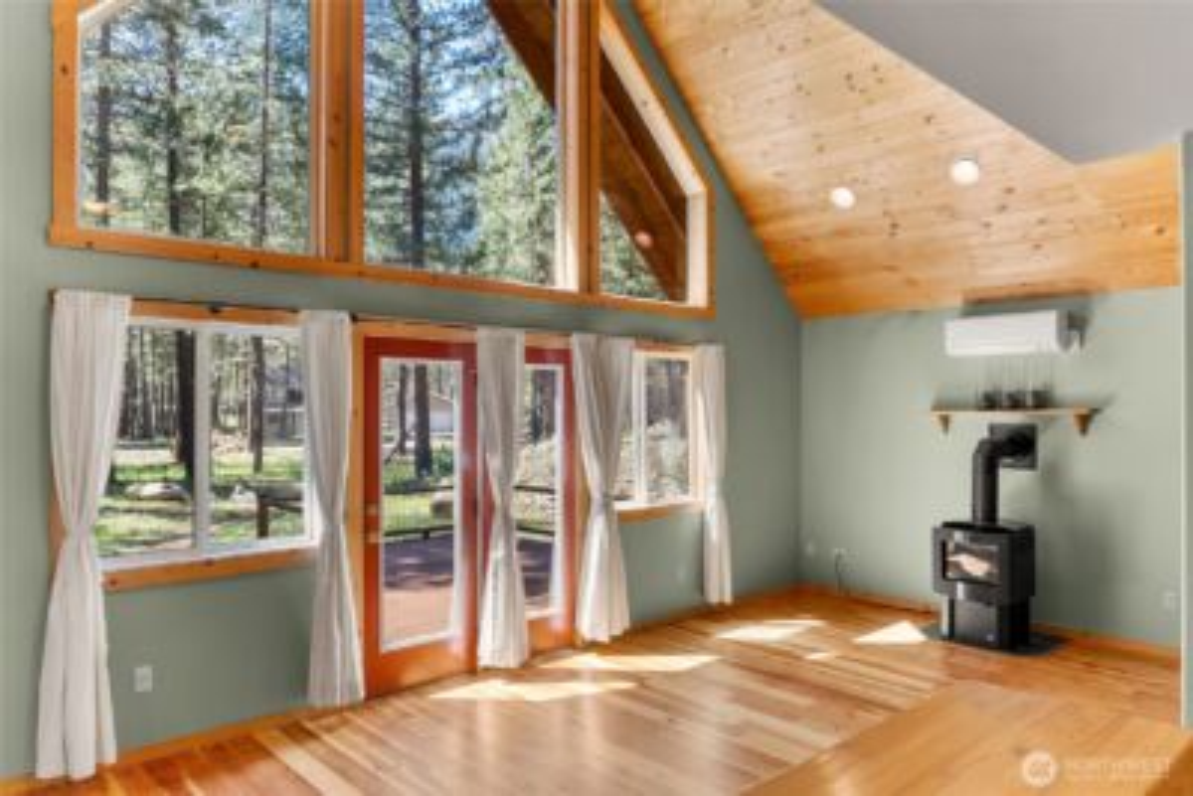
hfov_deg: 73.7
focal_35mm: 24
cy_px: 398
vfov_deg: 53.2
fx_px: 796
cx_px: 596
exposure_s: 1/125
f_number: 2.8
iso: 400
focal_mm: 24
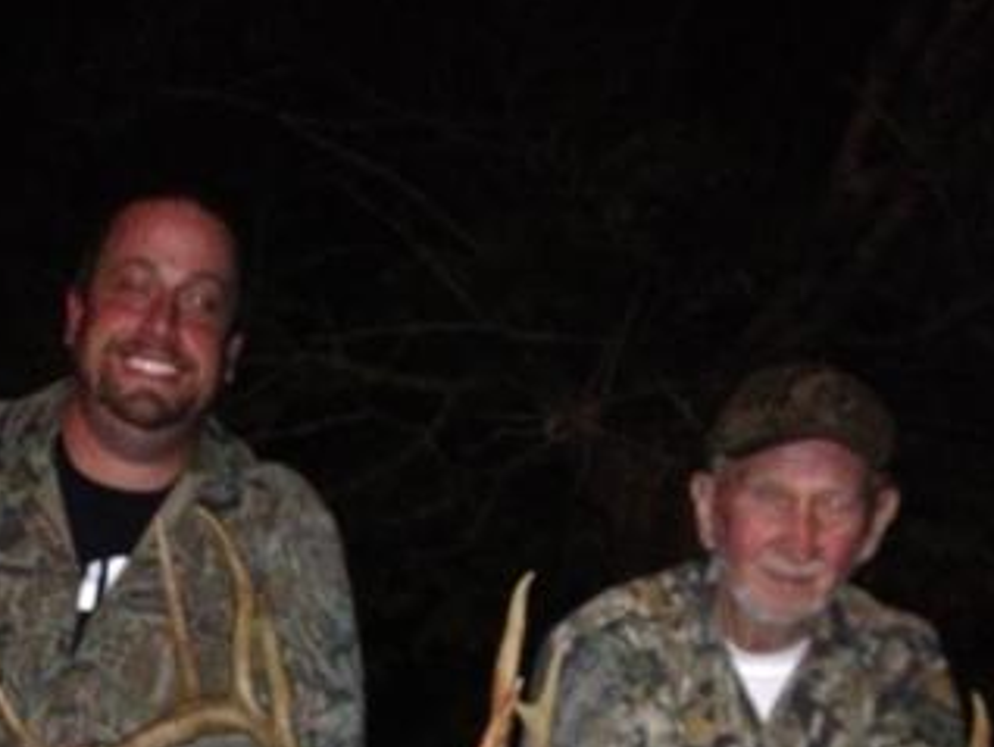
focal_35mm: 66
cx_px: 338
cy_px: 672
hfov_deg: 29.2
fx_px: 1897
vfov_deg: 21.8
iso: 800
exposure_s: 1/16
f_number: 2.4
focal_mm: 4.28
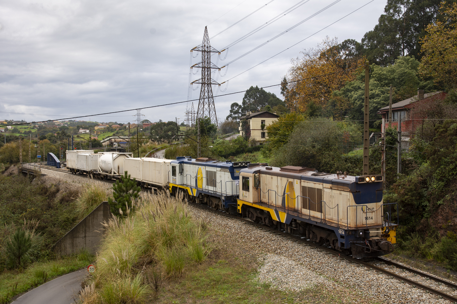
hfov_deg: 47.9
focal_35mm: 40
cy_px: 152
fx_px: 514
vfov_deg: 33.0
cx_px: 228
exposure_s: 1/50
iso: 100
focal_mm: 27
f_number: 8
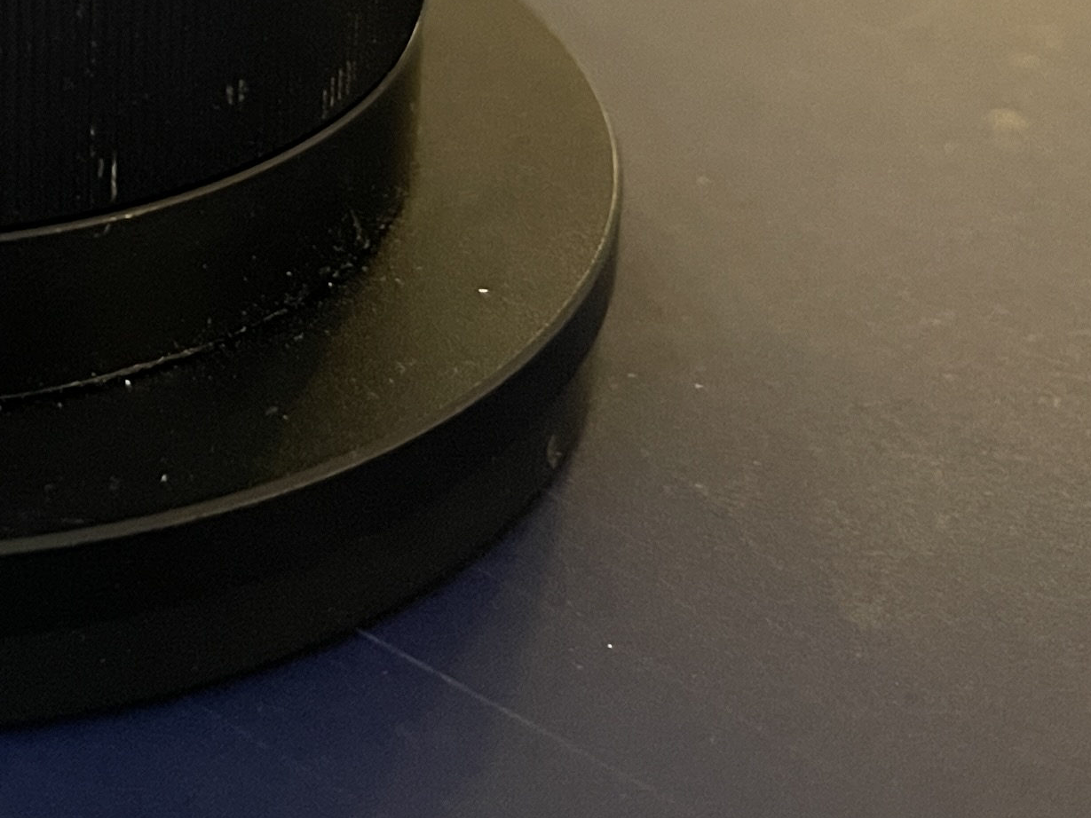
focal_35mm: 82
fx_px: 2585
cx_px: -249
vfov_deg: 16.1
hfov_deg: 21.9
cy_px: -501
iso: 640
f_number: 1.6
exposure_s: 1/25
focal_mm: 5.1
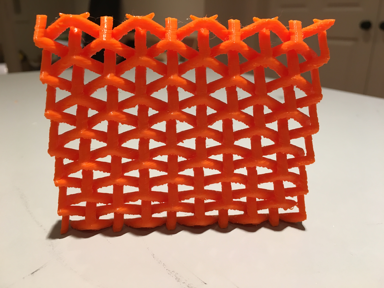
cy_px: 144
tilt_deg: -19.0
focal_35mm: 29
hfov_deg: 61.7
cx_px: 192
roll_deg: -1.2
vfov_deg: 48.2
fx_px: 322
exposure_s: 1/30
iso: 64
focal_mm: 4.15
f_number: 2.2
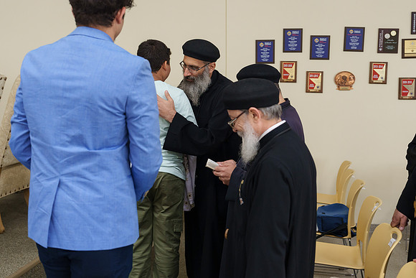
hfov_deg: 44.7
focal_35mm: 44
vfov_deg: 30.6
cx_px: 208
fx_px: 506
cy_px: 121
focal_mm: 38
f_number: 3.5
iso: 1000
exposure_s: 1/125
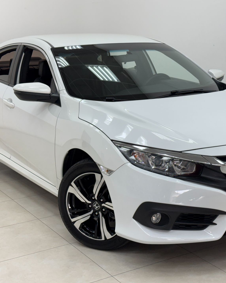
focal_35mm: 63
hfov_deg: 24.1
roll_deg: +1.0
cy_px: 142
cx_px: 142
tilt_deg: -12.0
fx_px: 527
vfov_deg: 30.0
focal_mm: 6.76
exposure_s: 1/120
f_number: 1.78
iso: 125
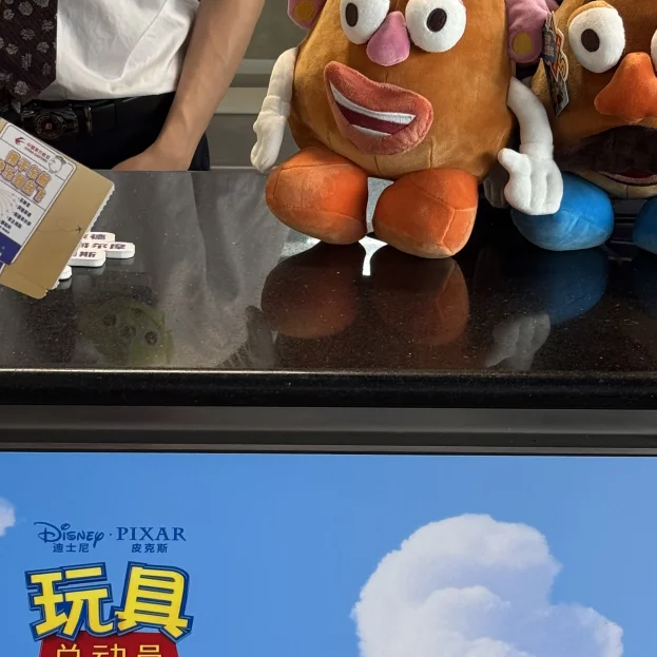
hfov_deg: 17.7
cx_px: 215
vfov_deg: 17.7
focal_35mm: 98
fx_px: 2104
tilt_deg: -19.9
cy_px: 381
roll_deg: -2.7
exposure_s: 1/100
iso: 125
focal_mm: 6.76
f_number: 1.78
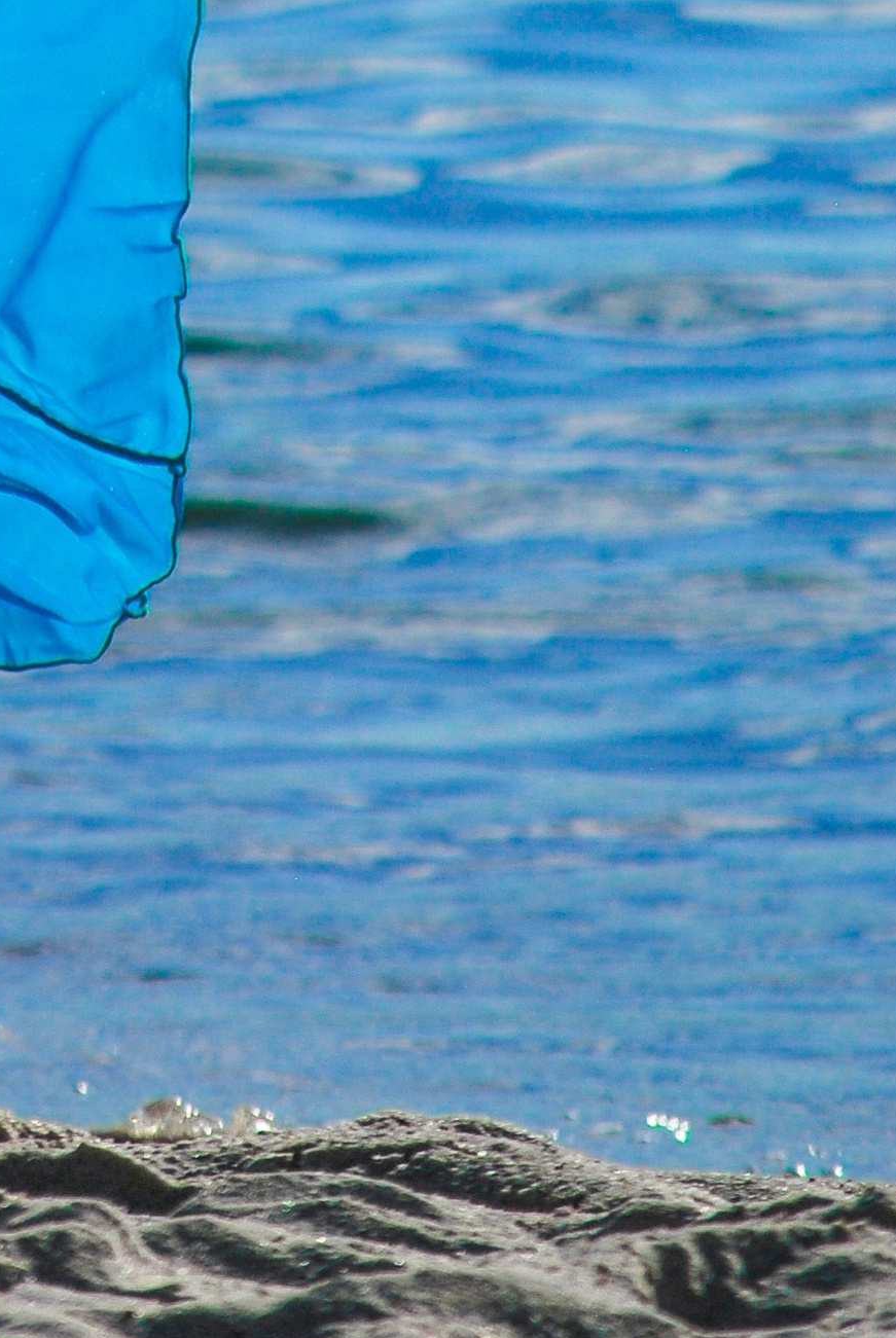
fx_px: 32830
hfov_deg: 1.6
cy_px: -602
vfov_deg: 2.3
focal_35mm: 882
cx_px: -339
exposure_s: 1/1250
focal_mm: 200
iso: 100
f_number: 5.6
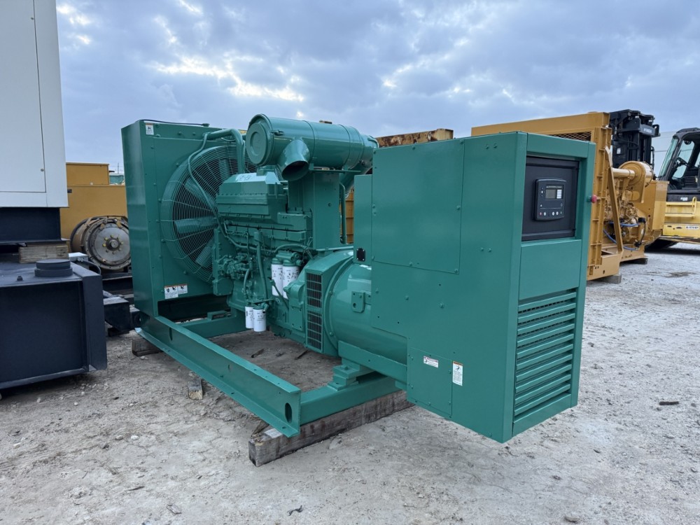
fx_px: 485
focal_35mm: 24
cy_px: 262
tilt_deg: -8.0
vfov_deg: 56.8
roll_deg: +0.4
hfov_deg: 71.6
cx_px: 350
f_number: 1.78
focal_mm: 6.76
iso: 250
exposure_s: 1/60
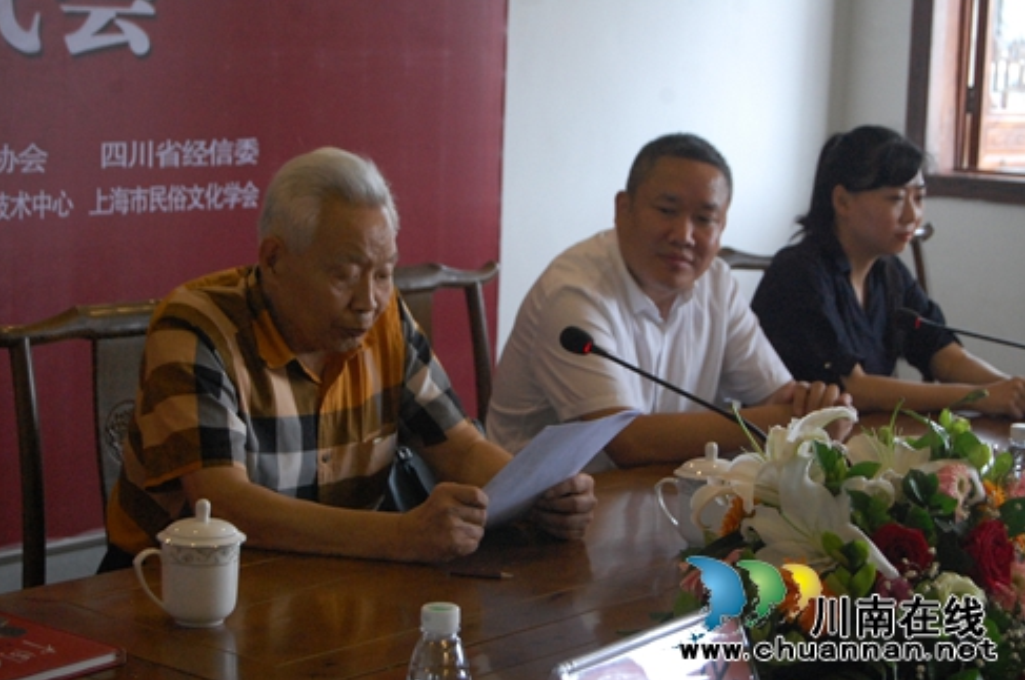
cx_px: 516
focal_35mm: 77
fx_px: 2189
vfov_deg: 17.7
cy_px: 347
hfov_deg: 26.4
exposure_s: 1/60
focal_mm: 50
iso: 1600
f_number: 5.6
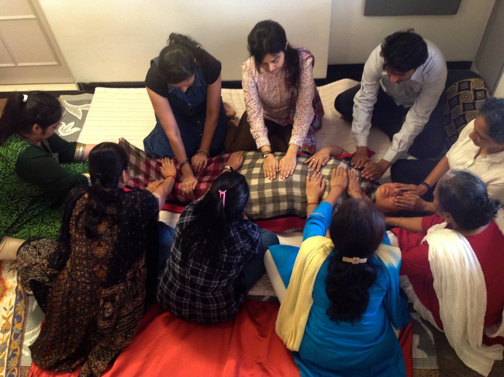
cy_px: 188
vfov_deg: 40.6
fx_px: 509
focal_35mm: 35
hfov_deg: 52.7
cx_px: 252
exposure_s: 1/15
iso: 250
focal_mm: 4.28
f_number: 2.4
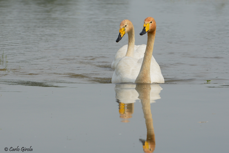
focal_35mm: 412
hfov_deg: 5.0
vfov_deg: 3.3
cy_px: 78
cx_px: 113
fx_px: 2620
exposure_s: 1/1000
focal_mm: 400
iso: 800
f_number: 14
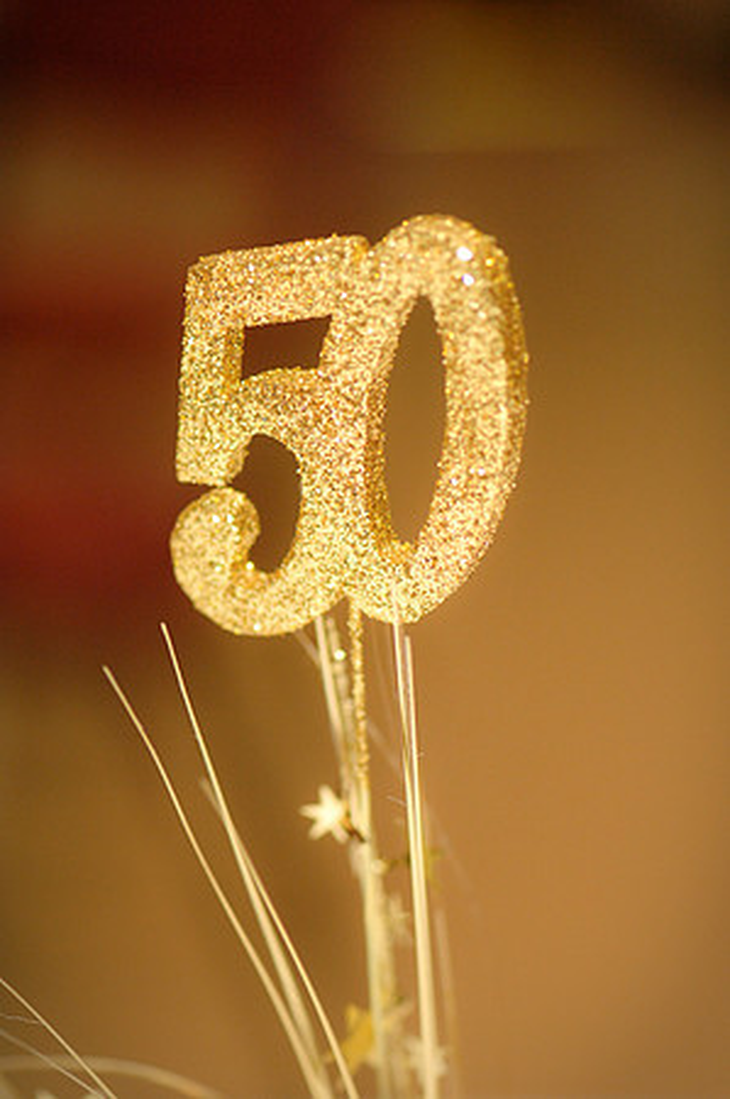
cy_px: 550
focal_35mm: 158
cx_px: 365
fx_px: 4801
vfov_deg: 13.1
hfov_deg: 8.7
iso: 800
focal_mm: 105
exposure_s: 1/40
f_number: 3
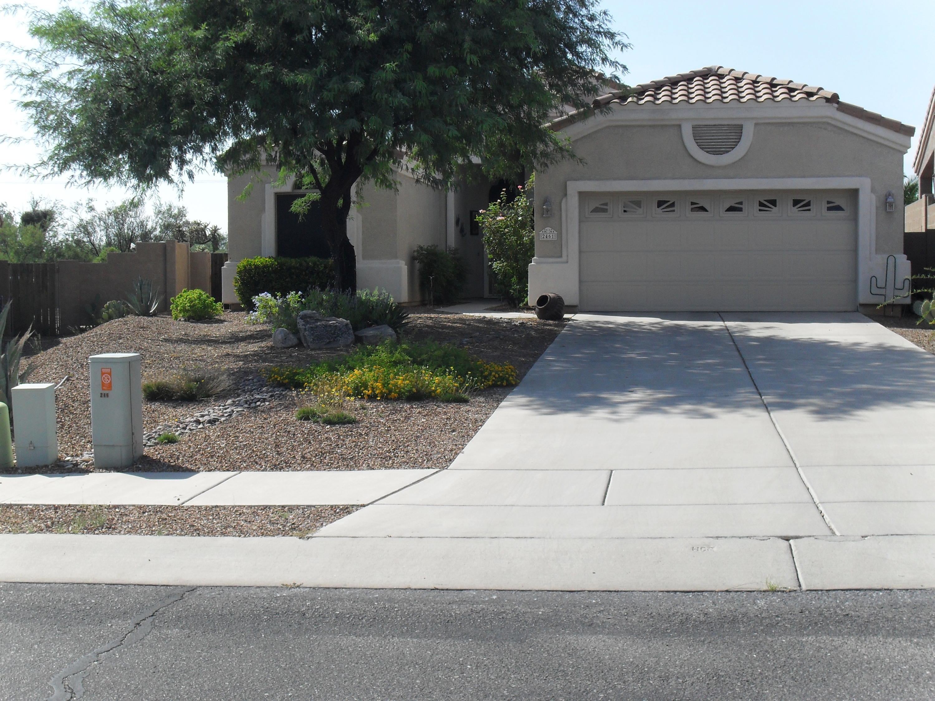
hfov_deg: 38.9
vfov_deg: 29.7
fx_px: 1324
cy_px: 350
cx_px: 468
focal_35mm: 49
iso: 100
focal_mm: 8.7
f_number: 10
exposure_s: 1/125
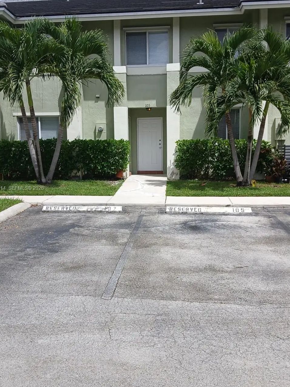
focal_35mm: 28
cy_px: 188
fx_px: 313
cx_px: 136
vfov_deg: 63.4
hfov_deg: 49.7
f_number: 1.8
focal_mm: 3.98
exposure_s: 1/833
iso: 20
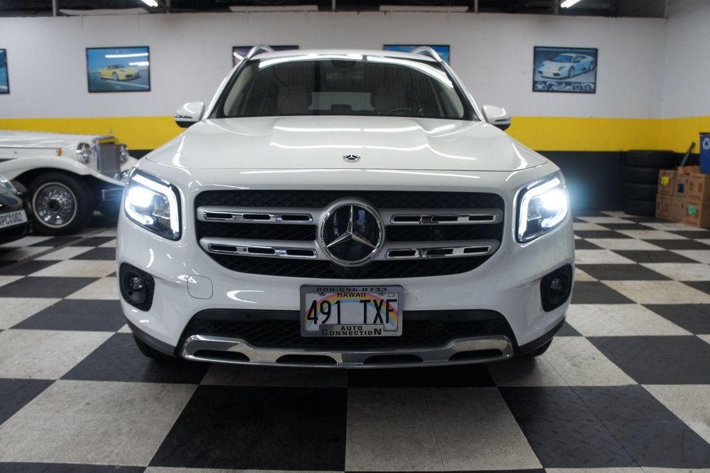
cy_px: 236
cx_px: 355
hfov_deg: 67.4
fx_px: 532
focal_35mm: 27
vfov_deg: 47.9
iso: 200
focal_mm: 18
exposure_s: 1/30
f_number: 4
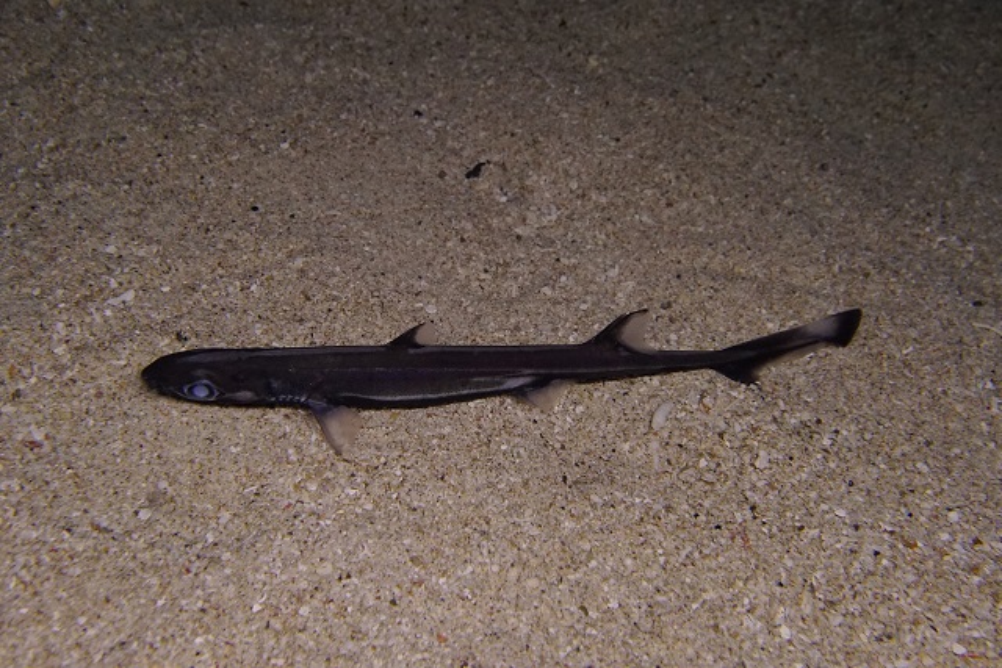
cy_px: 334
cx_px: 501
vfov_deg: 24.6
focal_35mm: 55
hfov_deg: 36.2
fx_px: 1531
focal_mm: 55
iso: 6400
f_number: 5.6
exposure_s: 1/200
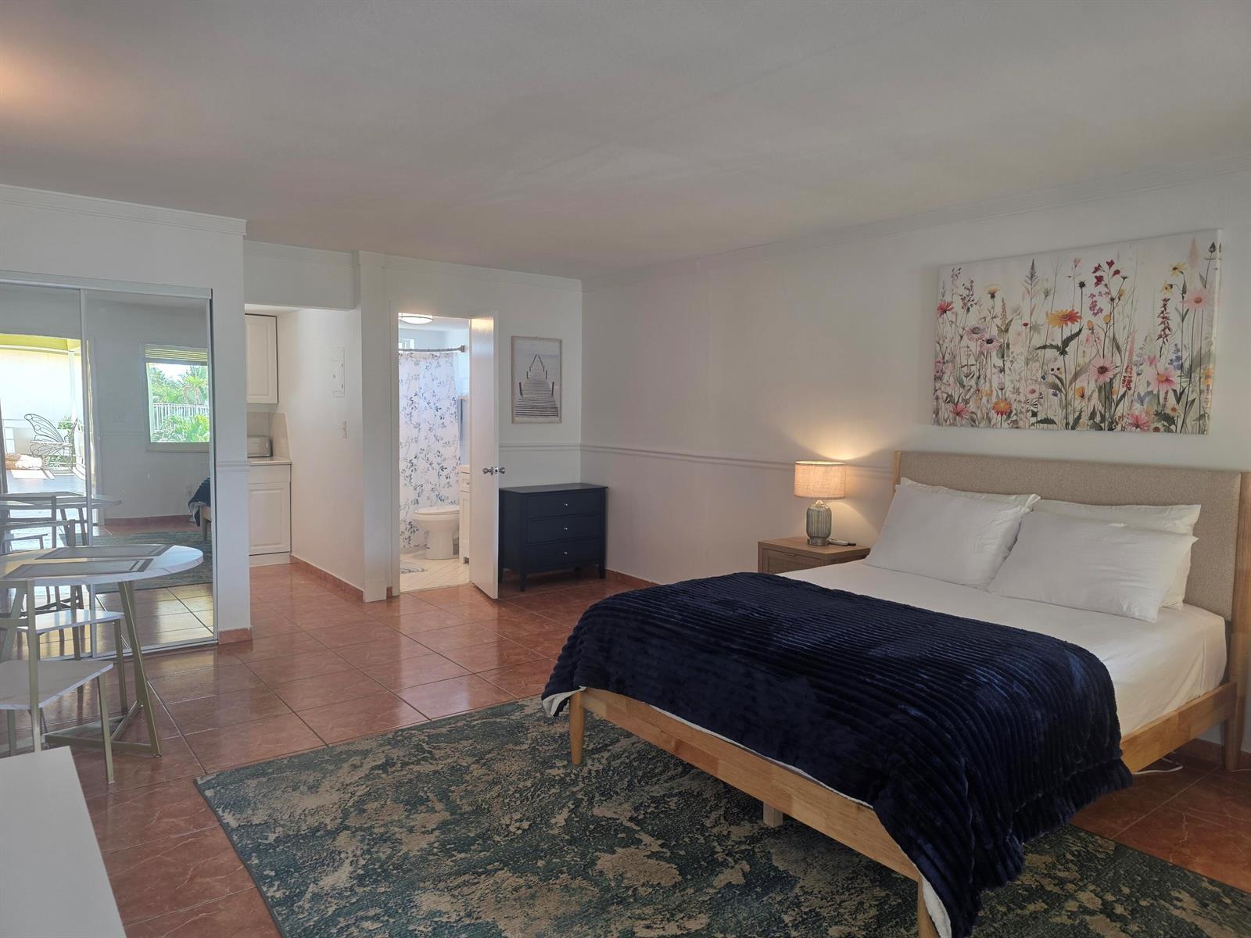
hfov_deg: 73.9
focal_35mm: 23
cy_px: 469
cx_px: 626
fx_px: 831
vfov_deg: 58.9
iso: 100
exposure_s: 1/120
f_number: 1.7
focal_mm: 6.3
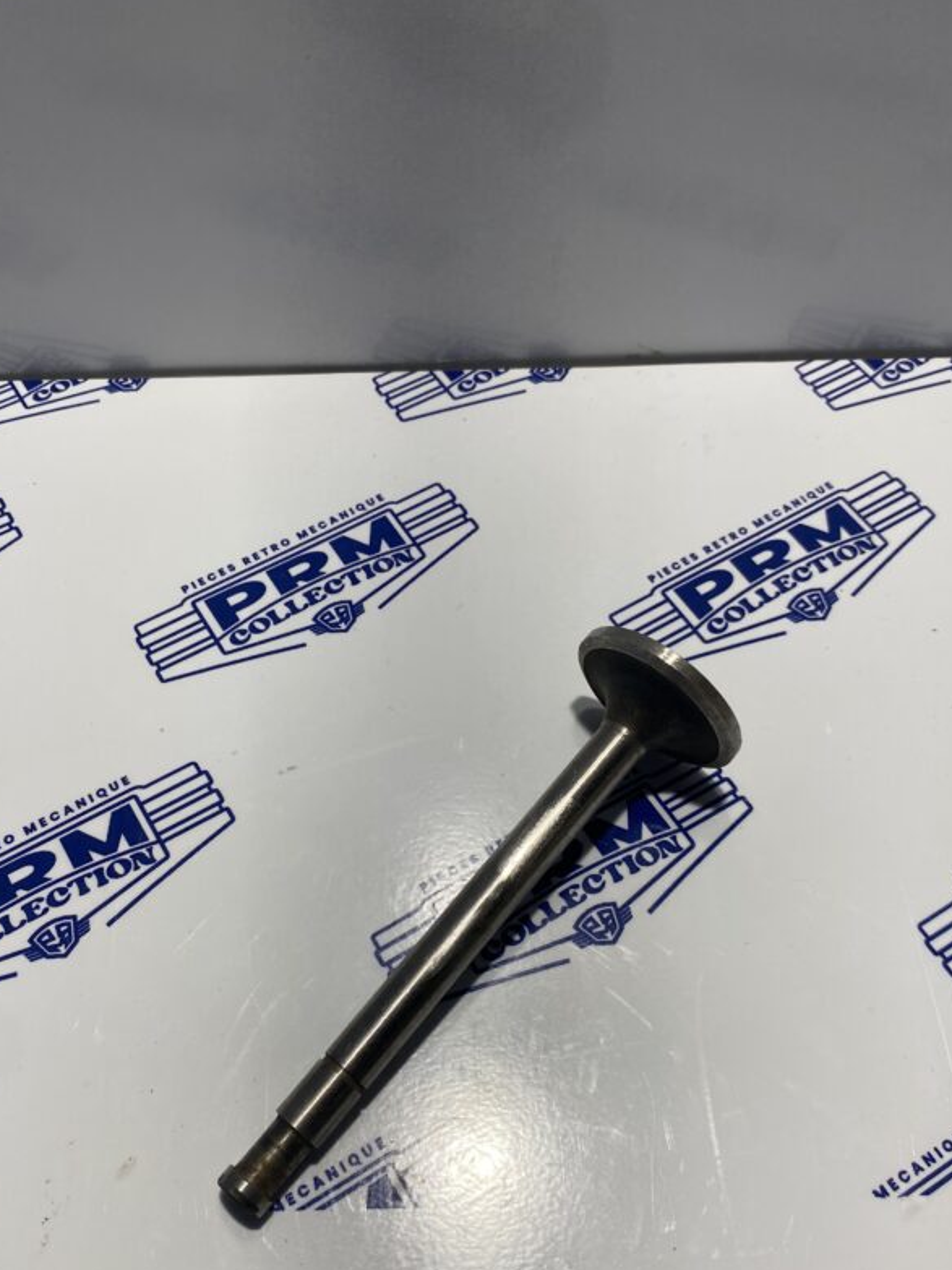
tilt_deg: -60.3
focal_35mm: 34
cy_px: 761
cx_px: 417
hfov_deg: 41.7
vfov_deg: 53.6
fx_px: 1247
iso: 32
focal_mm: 4.25
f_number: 1.8
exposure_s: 1/218
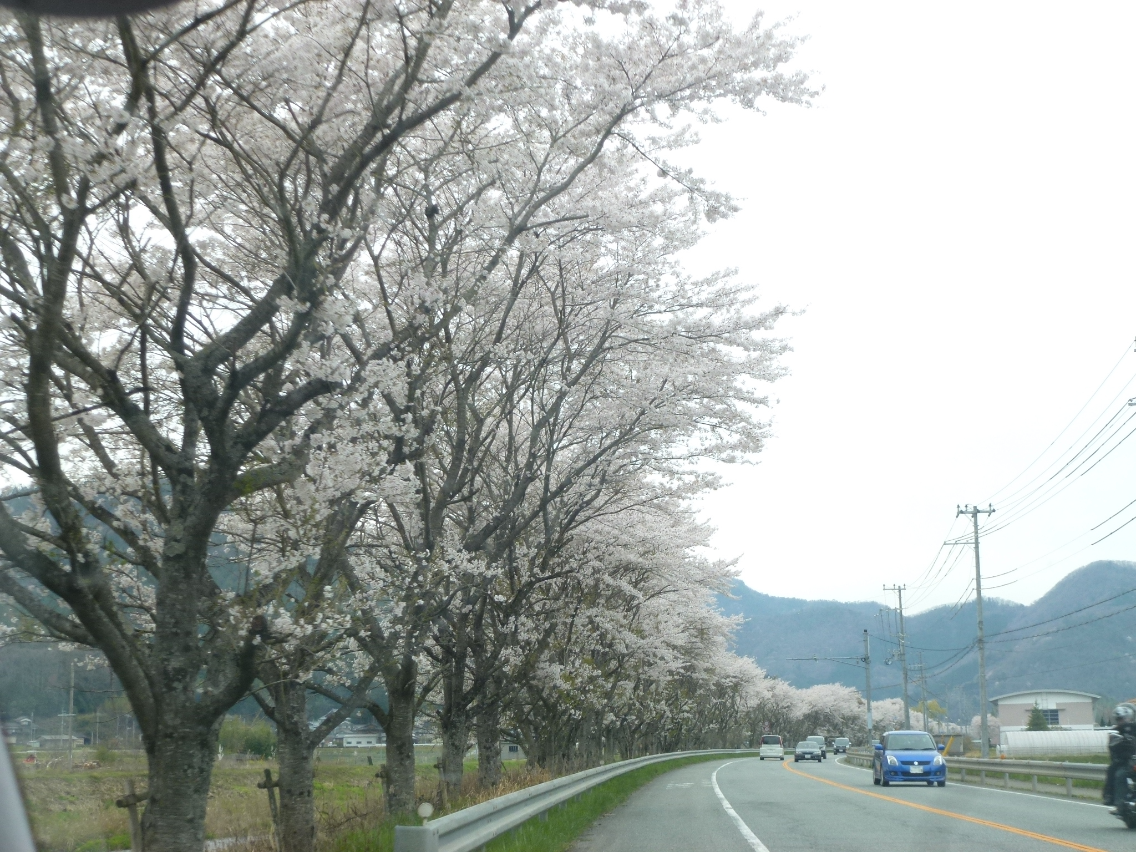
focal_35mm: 52
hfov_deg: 36.8
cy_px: 426
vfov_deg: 28.0
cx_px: 568
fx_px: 1706
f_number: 4.3
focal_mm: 9.4
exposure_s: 1/80
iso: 100
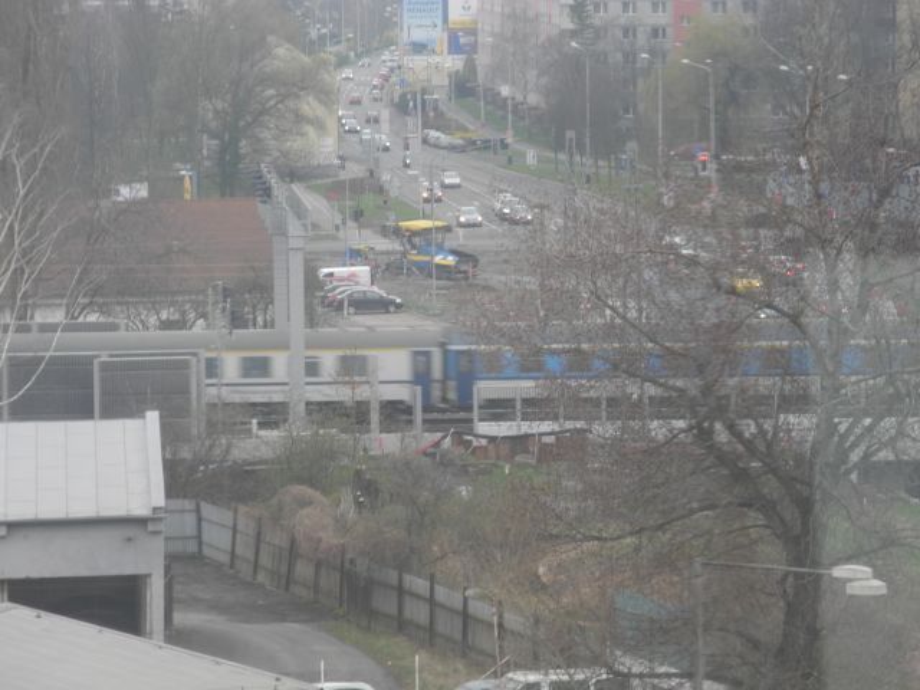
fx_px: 5315
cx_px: 460
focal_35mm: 200
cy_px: 345
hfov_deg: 9.9
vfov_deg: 7.4
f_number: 5.6
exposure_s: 1/30
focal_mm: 42.6
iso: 121
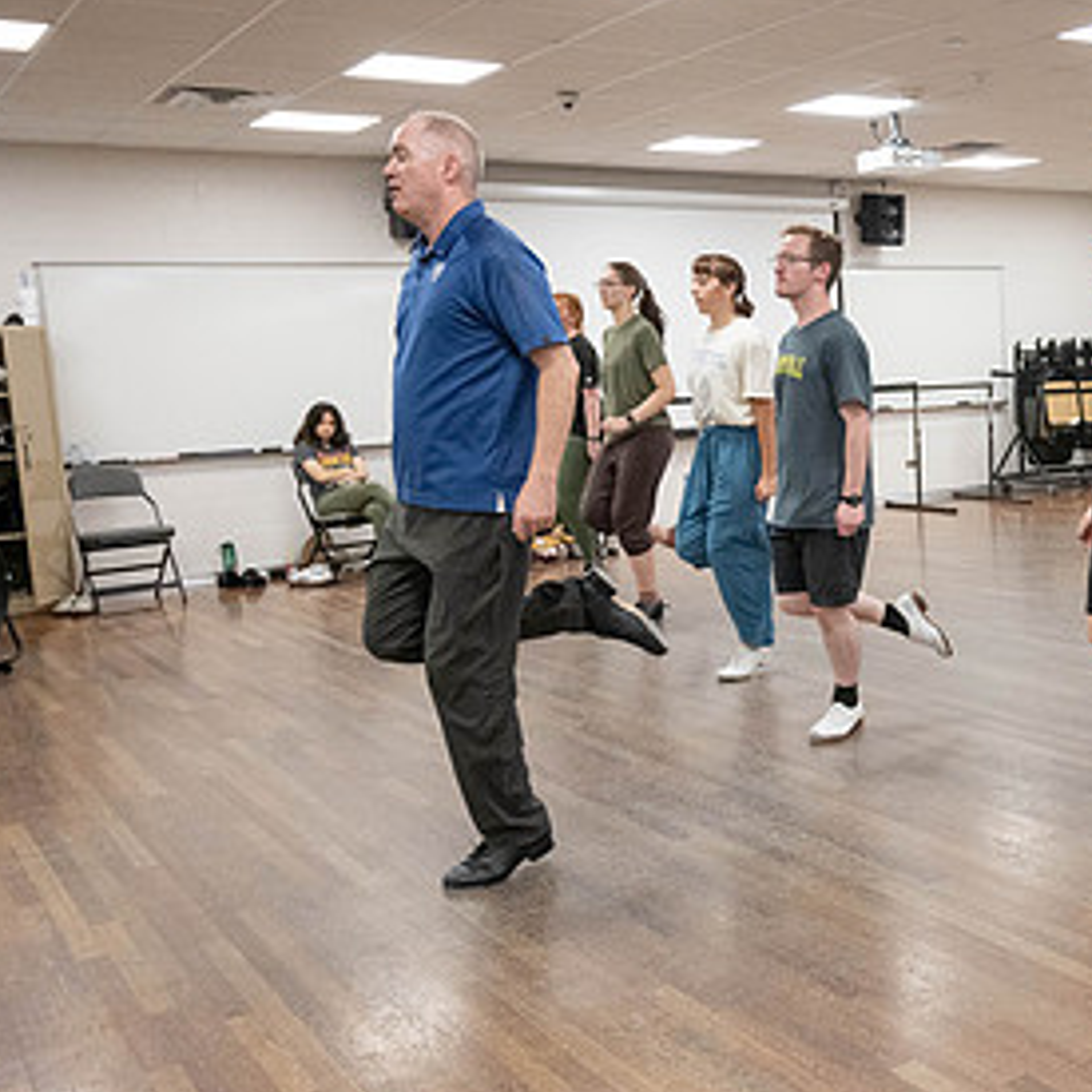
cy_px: 522
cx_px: 1064
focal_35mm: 43
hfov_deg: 35.8
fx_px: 1535
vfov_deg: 39.2
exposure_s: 1/640
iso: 3200
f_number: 4
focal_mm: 24
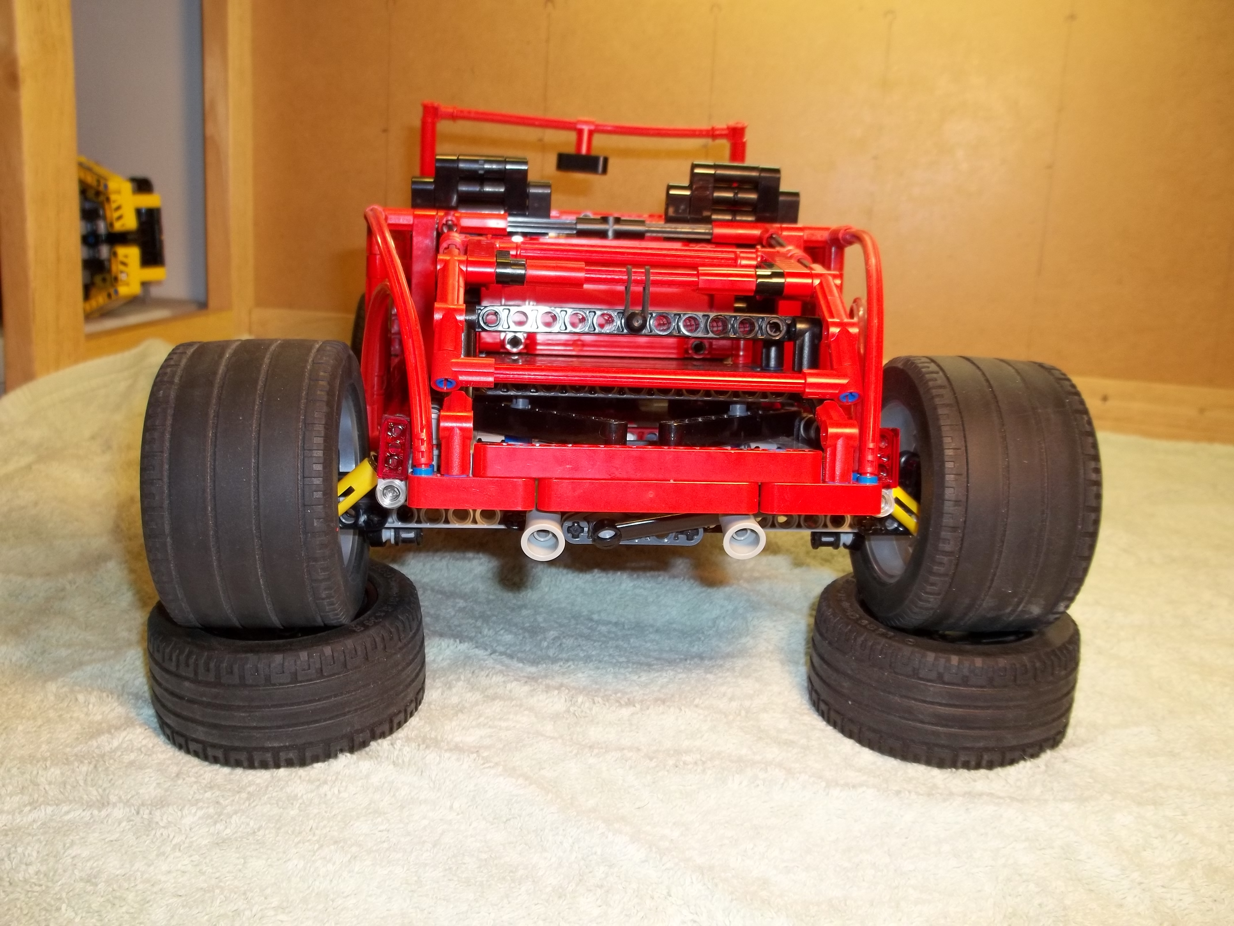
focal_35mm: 33
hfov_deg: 55.4
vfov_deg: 42.9
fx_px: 1176
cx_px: 617
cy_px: 463
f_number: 3.3
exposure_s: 1/30
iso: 64
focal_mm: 5.9
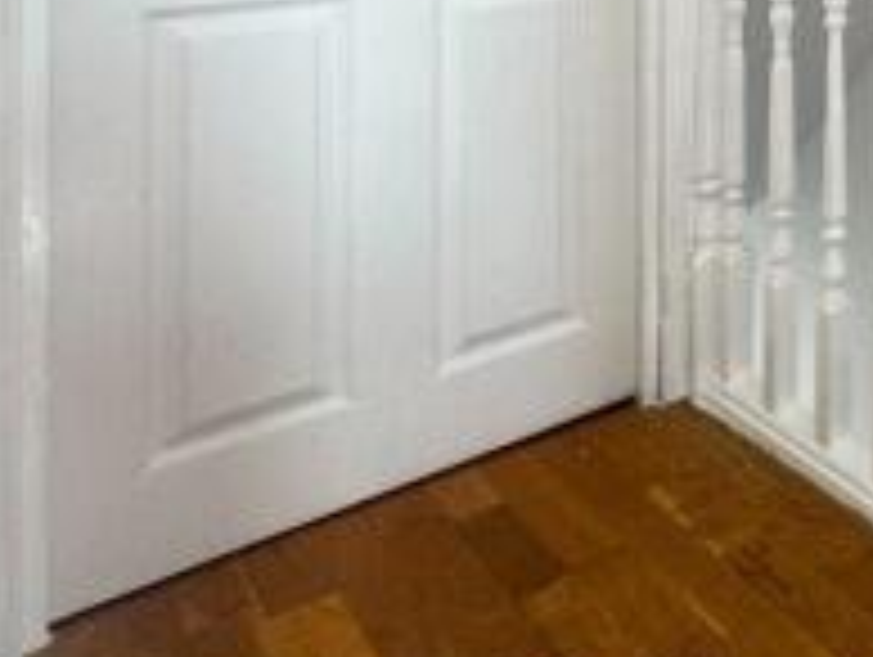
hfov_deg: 31.6
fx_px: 1061
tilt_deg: -0.3
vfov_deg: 28.9
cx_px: 1190
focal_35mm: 42
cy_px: -169
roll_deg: +0.0
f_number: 2.2
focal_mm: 2.22
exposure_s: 1/100
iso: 80
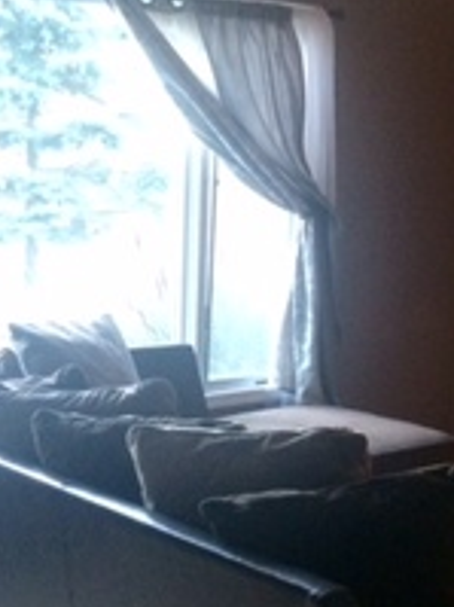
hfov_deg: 20.1
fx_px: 1225
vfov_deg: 27.7
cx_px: 497
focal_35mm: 70
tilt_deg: -5.8
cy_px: 241
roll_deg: -1.3
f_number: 2.2
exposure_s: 1/30
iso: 320
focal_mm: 4.15
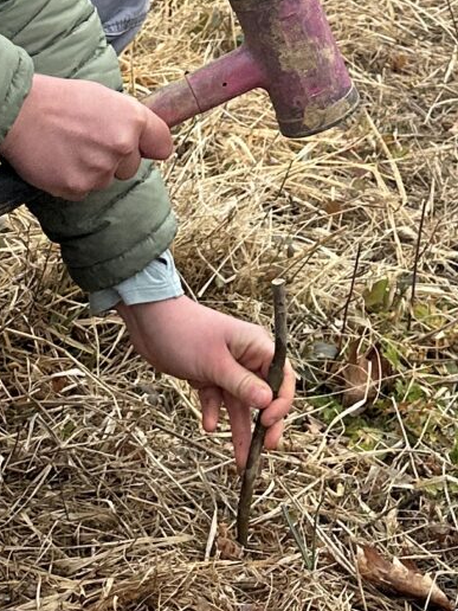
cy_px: -348
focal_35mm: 119
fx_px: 2099
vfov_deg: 15.1
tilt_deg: -6.8
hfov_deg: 12.2
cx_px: 535
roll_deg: -2.2
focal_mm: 6.86
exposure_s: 1/5000
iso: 80
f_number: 1.78
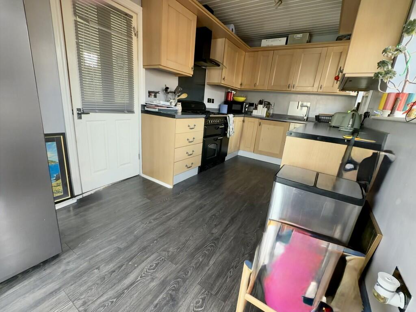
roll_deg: -5.4
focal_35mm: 14
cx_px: 208
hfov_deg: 102.1
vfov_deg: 85.7
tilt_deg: -15.3
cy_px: 156
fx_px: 168
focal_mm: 2.22
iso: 320
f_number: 2.2
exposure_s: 1/121
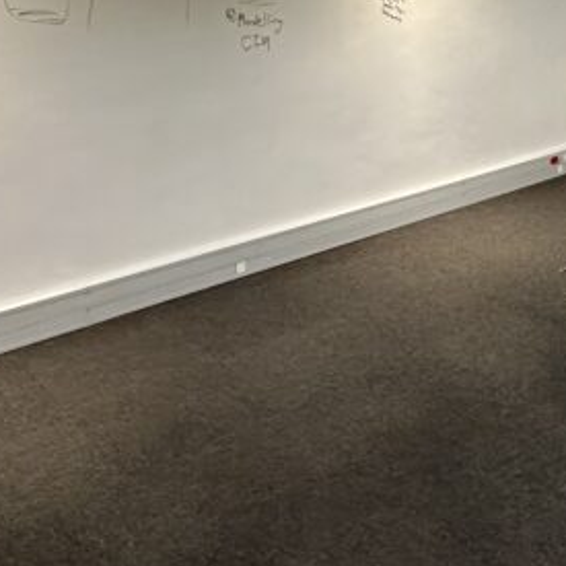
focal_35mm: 46
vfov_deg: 32.7
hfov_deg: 33.0
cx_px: 597
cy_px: -41
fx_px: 851
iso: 250
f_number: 2.2
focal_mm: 2.22
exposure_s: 1/100
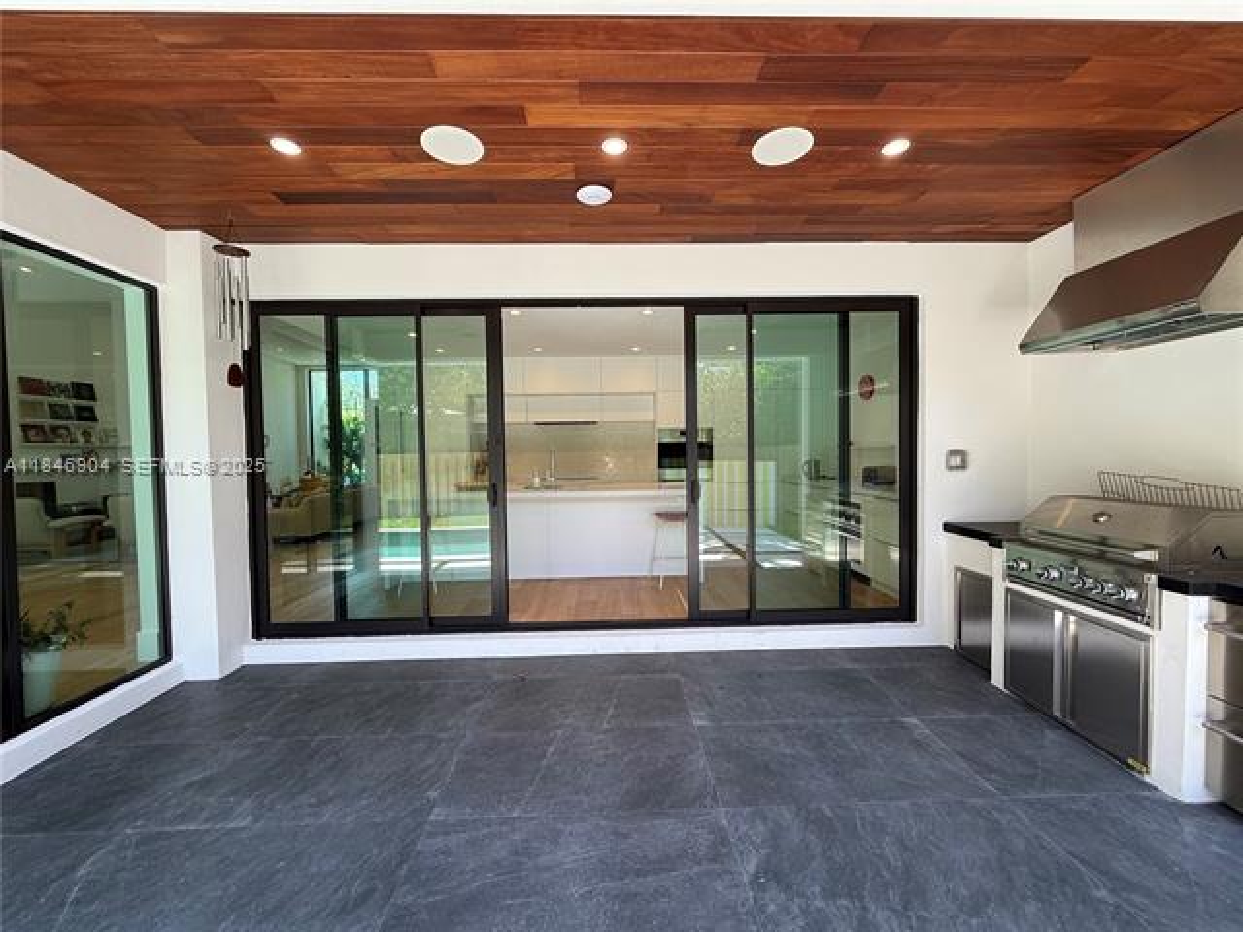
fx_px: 503
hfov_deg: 102.1
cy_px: 466
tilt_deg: -1.0
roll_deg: +0.8
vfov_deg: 85.7
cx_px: 622
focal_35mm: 14
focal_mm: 2.22
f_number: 2.2
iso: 50
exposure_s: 1/146
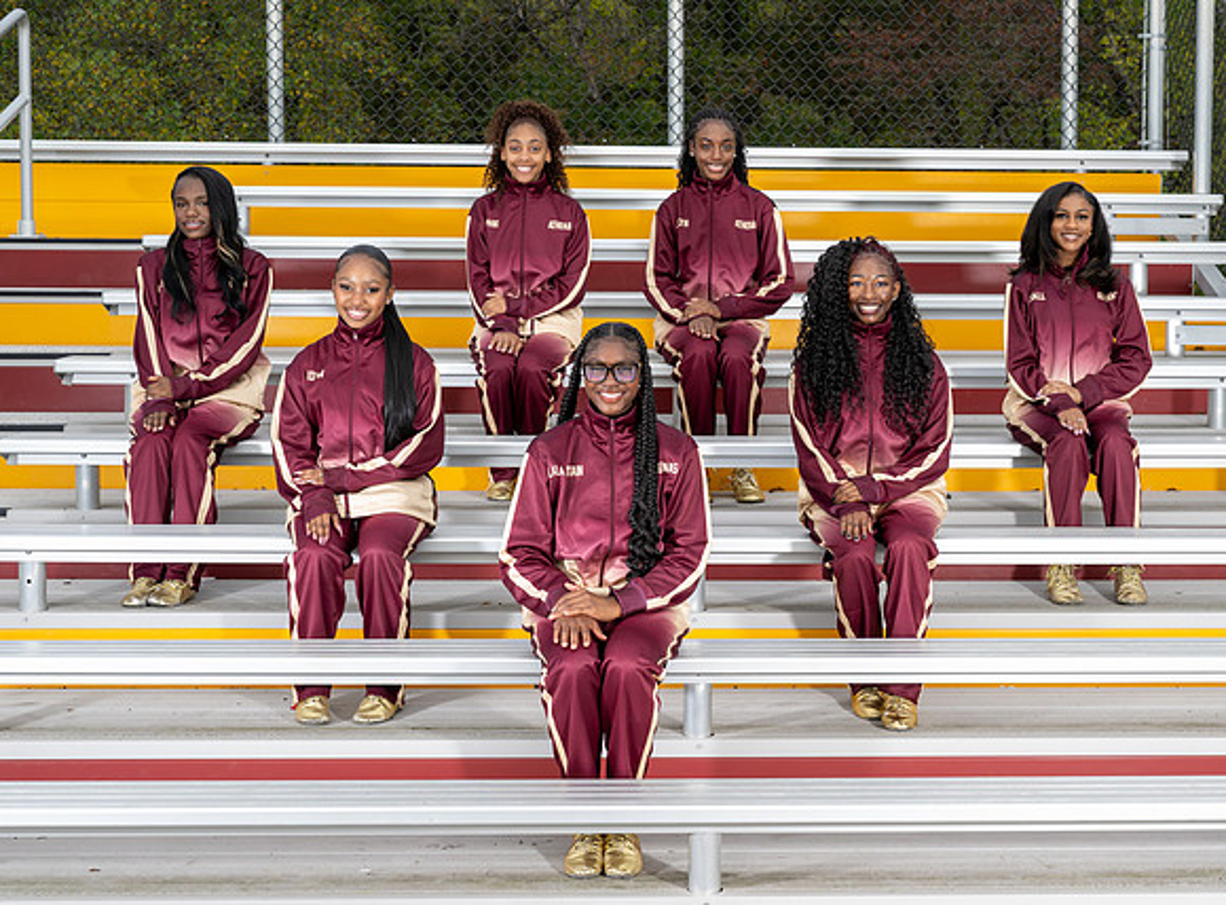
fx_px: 2014
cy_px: 371
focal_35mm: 57
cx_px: 745
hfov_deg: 33.7
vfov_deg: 25.3
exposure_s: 1/100
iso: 40
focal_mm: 40
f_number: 6.3
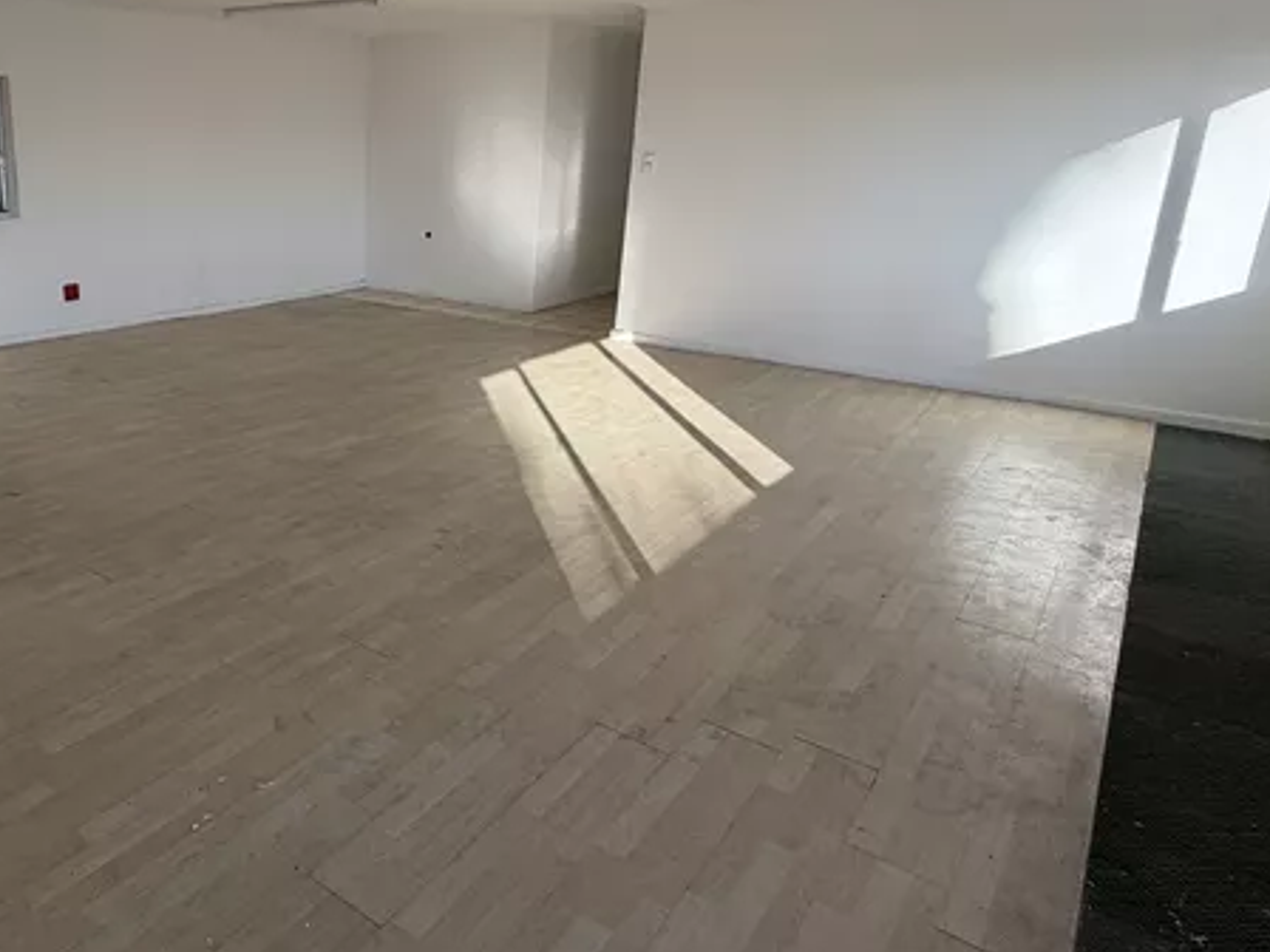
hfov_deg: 65.5
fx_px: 917
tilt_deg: -15.4
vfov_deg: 54.6
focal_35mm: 25
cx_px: 329
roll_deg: +0.2
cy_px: 400
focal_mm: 2.22
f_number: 2.2
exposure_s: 1/297
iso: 50
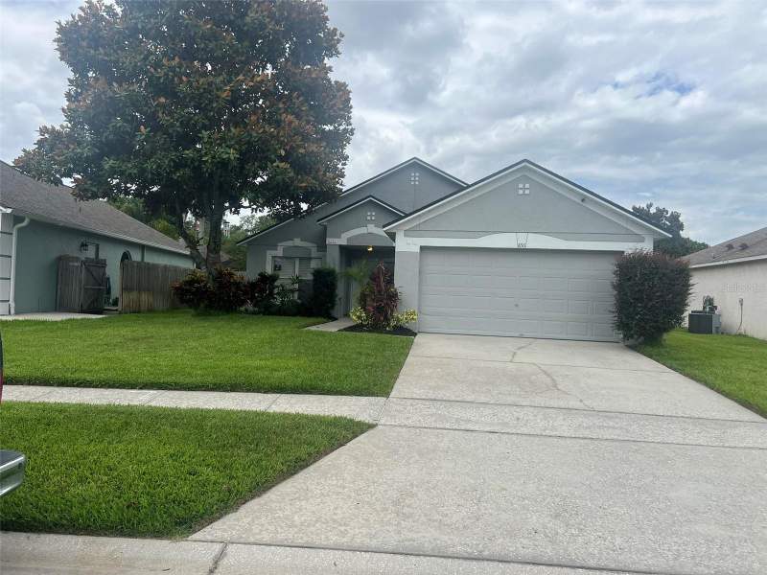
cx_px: 384
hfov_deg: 67.3
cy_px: 288
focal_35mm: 26
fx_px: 576
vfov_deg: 53.1
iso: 50
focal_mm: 5.7
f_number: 1.5
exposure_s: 1/4444
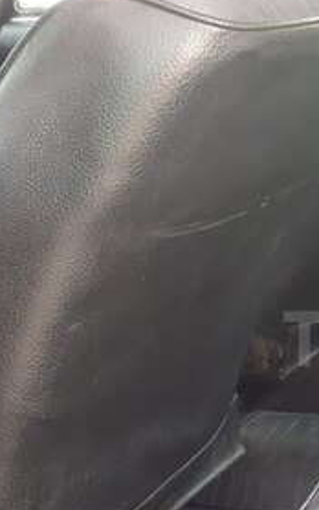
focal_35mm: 68
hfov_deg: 17.4
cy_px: 338
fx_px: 945
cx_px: 471
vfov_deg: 30.0
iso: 200
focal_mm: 3.6
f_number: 1.9
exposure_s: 1/24
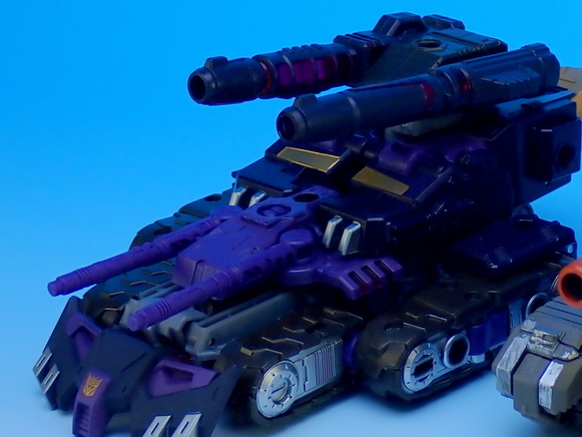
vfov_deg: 12.6
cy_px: 275
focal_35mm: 118
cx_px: 495
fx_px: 1984
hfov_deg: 16.5
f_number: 3.8
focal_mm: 11.88
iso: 100
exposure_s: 1/30
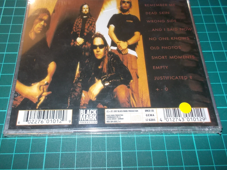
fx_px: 216
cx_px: 108
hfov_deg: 55.3
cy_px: 81
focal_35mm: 33
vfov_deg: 42.9
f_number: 3.3
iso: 200
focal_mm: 4.1
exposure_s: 1/30
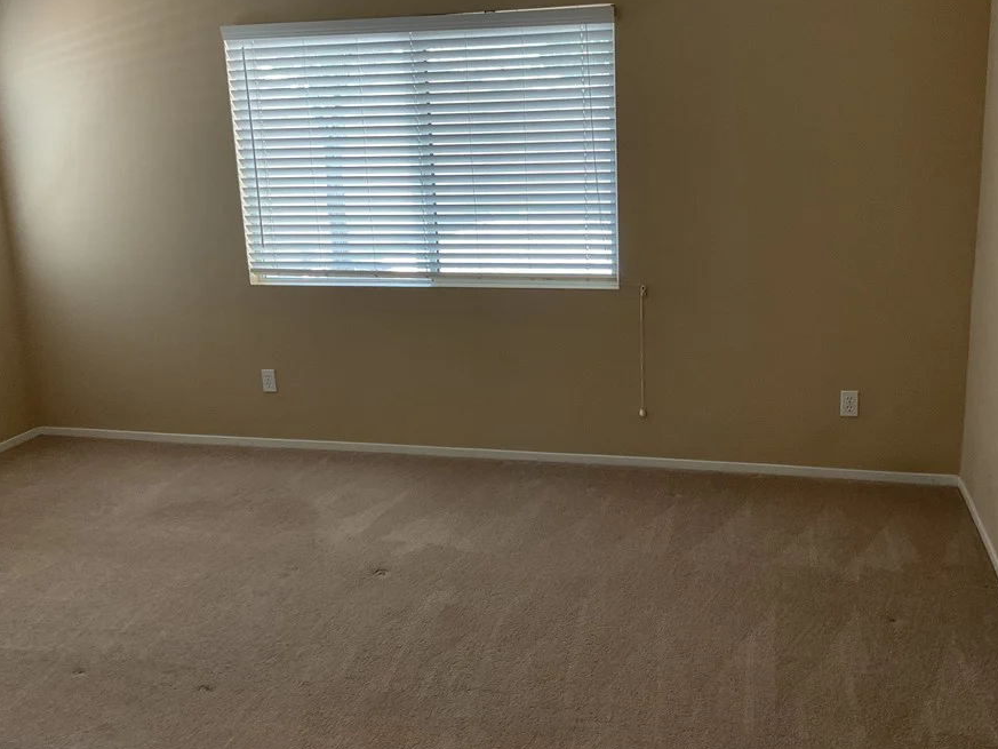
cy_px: 351
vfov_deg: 41.8
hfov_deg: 53.9
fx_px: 980
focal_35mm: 34
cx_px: 546
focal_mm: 3
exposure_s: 1/60
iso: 125
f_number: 1.8
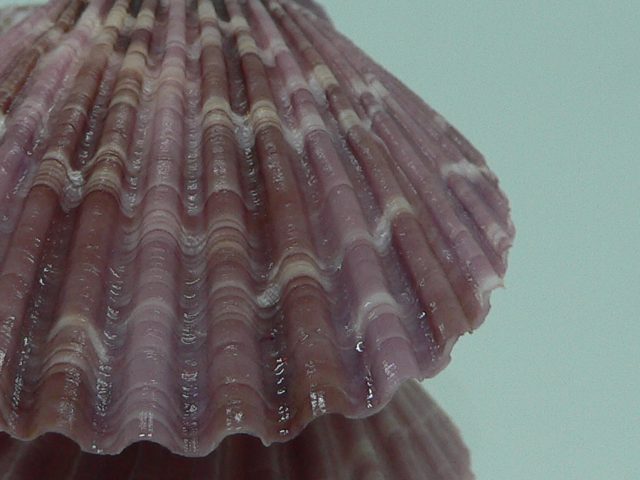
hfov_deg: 23.7
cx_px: 201
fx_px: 1516
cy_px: 250
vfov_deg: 18.0
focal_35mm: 82
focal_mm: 4.6
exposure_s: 1/60
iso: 80
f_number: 2.8
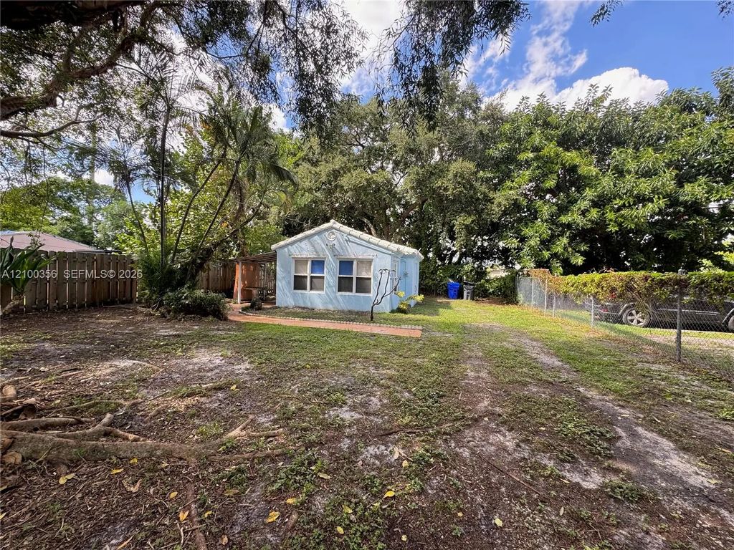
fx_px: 297
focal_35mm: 14
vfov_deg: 85.7
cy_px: 275
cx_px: 367
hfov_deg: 102.1
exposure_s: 1/187
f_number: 2.2
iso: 40
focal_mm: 2.22
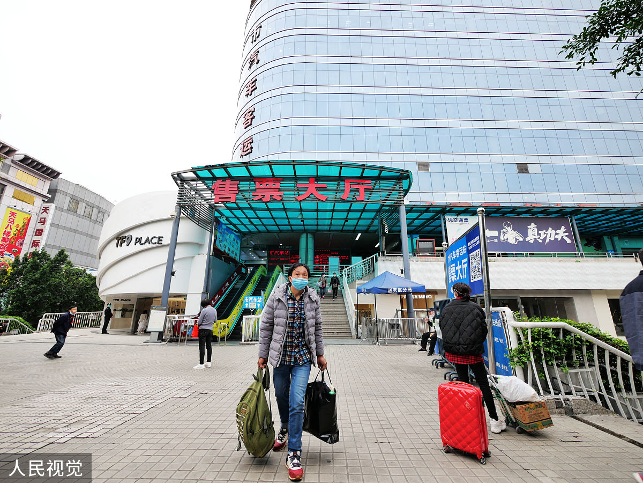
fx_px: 260
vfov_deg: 85.7
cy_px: 242
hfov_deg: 102.1
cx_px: 322
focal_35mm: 14
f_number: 4.5
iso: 200
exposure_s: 1/125
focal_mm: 7
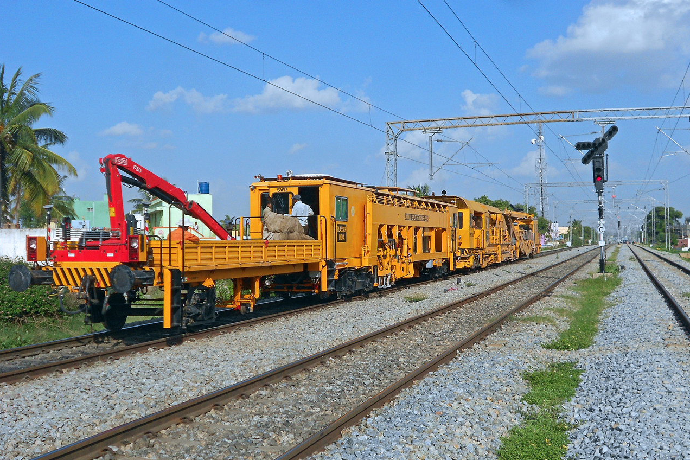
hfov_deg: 43.6
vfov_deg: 29.9
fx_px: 862
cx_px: 345
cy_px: 247
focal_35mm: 45
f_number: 4.2
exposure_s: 1/800
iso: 80
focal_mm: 7.9
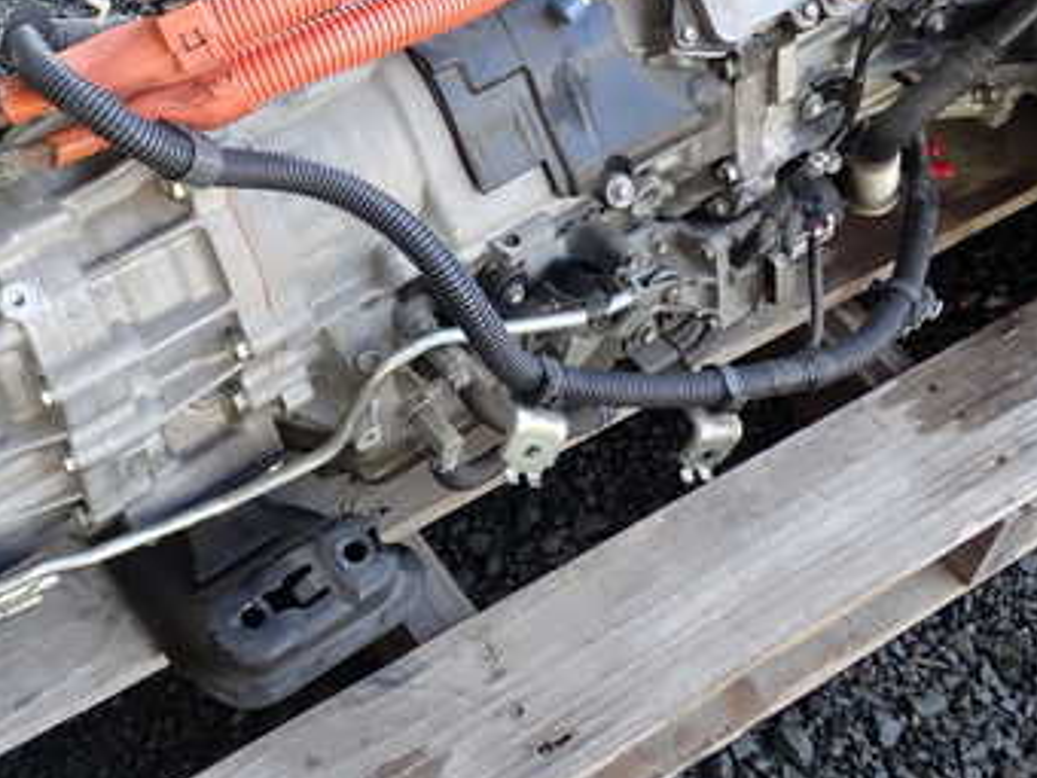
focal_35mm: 53
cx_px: 323
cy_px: 183
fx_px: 1588
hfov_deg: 35.7
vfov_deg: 27.1
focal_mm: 5.4
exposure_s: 1/125
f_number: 2.3
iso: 160
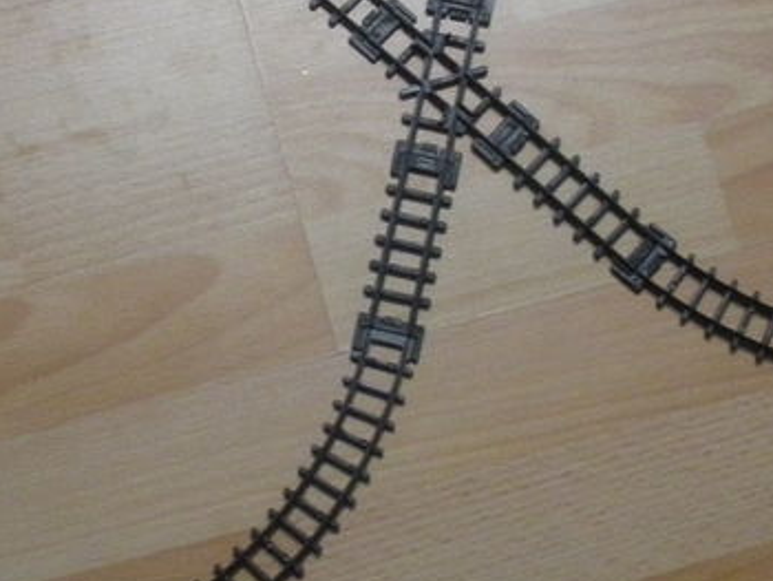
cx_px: 358
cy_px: 150
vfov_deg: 14.8
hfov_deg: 19.6
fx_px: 2235
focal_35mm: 100
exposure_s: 1/36.6
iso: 400
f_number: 3.5
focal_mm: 6.3
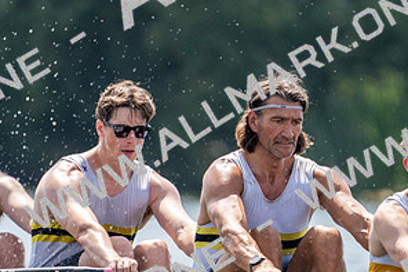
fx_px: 13320
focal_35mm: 1176
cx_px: 194
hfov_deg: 1.8
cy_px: 233
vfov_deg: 1.2
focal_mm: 600
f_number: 6.3
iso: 320
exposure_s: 1/1600
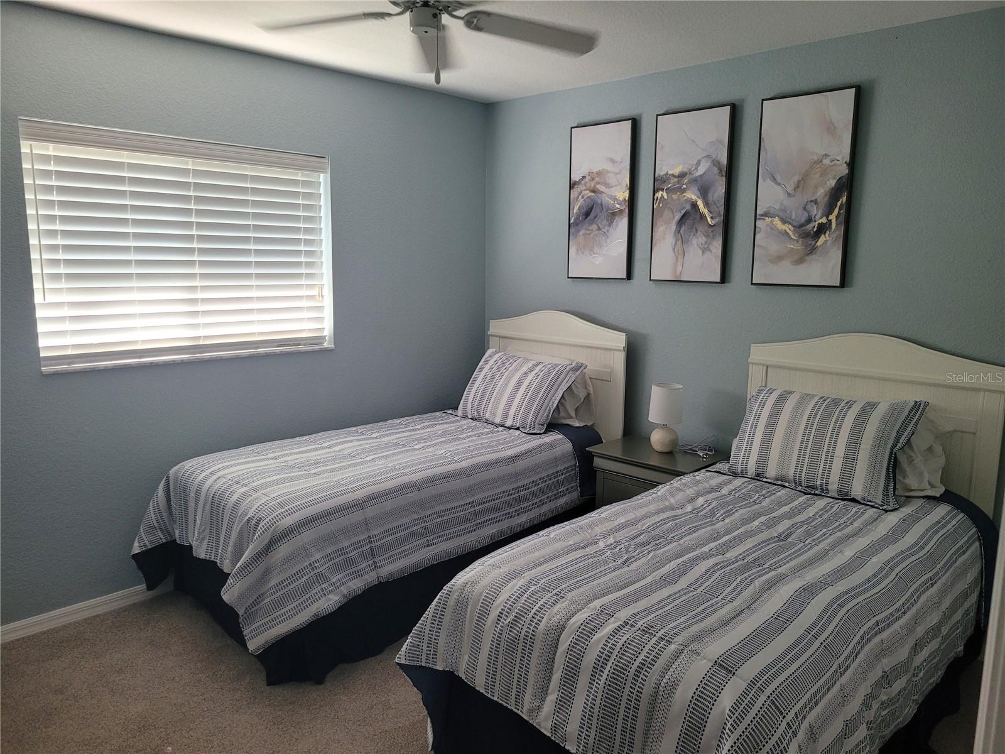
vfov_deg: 53.1
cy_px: 377
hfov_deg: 67.3
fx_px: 755
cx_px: 502
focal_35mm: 26
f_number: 1.8
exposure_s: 1/60
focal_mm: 5.4
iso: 200
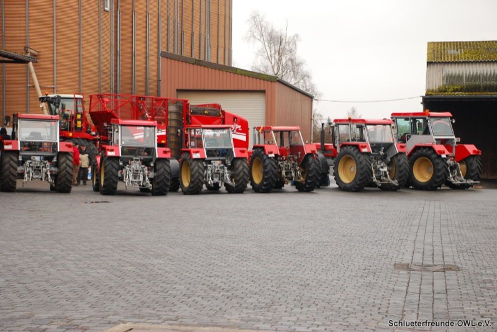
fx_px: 1078
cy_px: 166
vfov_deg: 17.5
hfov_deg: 26.0
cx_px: 248
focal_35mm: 78
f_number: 5
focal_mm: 52
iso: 400
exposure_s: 1/90
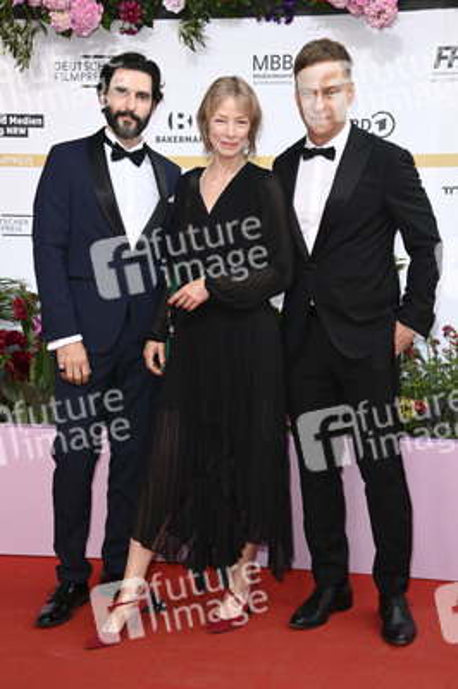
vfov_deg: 31.0
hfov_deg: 20.9
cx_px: 229
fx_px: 1242
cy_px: 344
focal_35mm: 65
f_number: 5.6
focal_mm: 65
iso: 640
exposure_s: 1/250
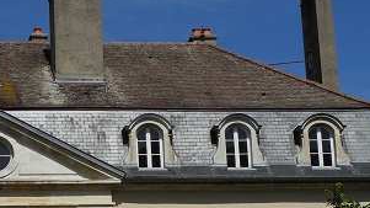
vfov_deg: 10.0
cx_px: 6
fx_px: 1167
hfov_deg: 17.6
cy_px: 252
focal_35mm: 119
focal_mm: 9.7
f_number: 5.6
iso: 100
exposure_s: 1/965
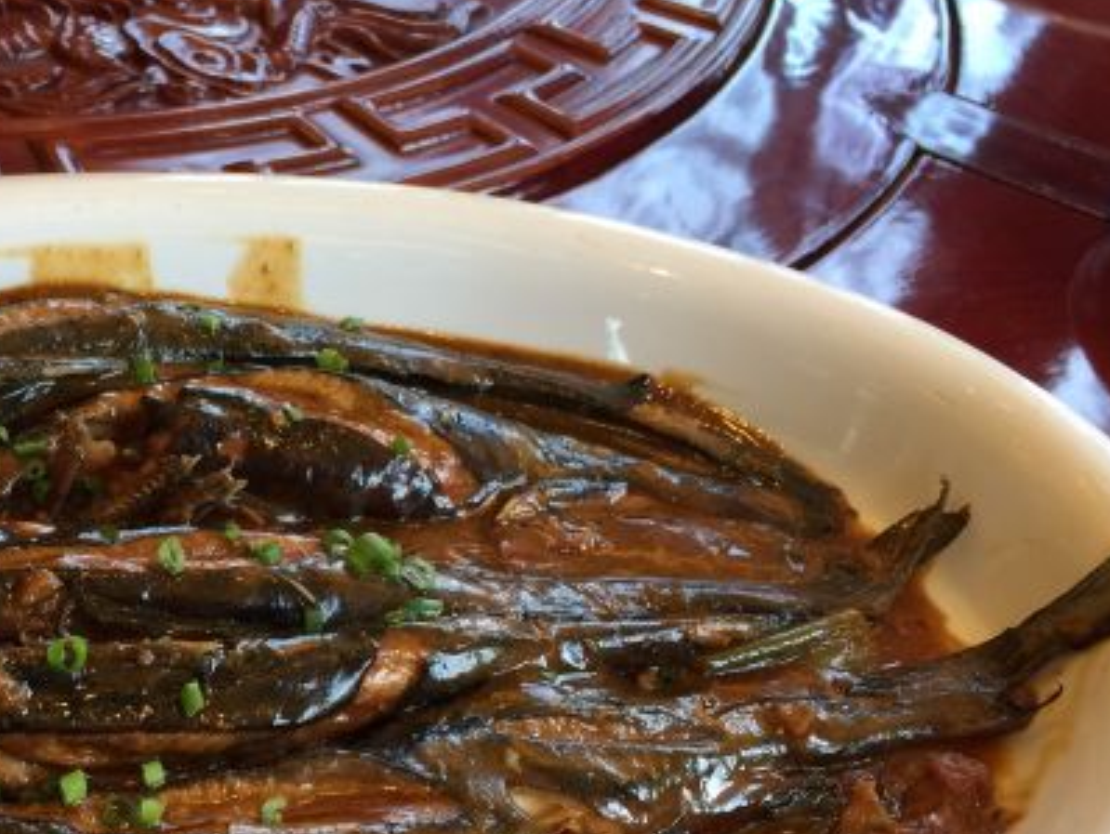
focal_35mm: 51
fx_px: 1636
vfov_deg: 28.3
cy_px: 601
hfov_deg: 36.5
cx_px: 265
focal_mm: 4.15
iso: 32
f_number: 2.2
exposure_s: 1/33
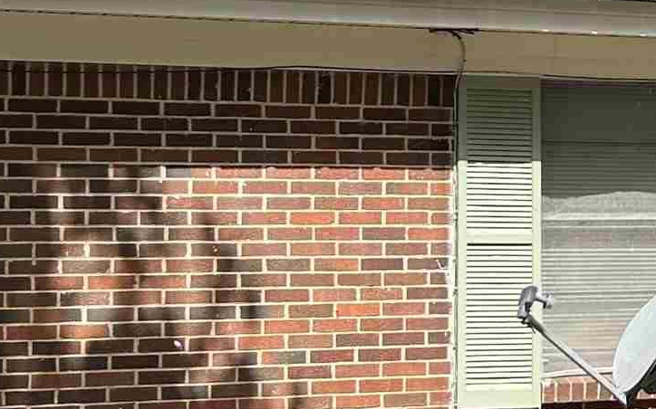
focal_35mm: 117
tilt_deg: +2.4
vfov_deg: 11.2
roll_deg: +0.7
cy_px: 131
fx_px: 2091
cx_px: 844
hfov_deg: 16.8
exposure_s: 1/1449
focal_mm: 5.7
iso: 50
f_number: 1.5
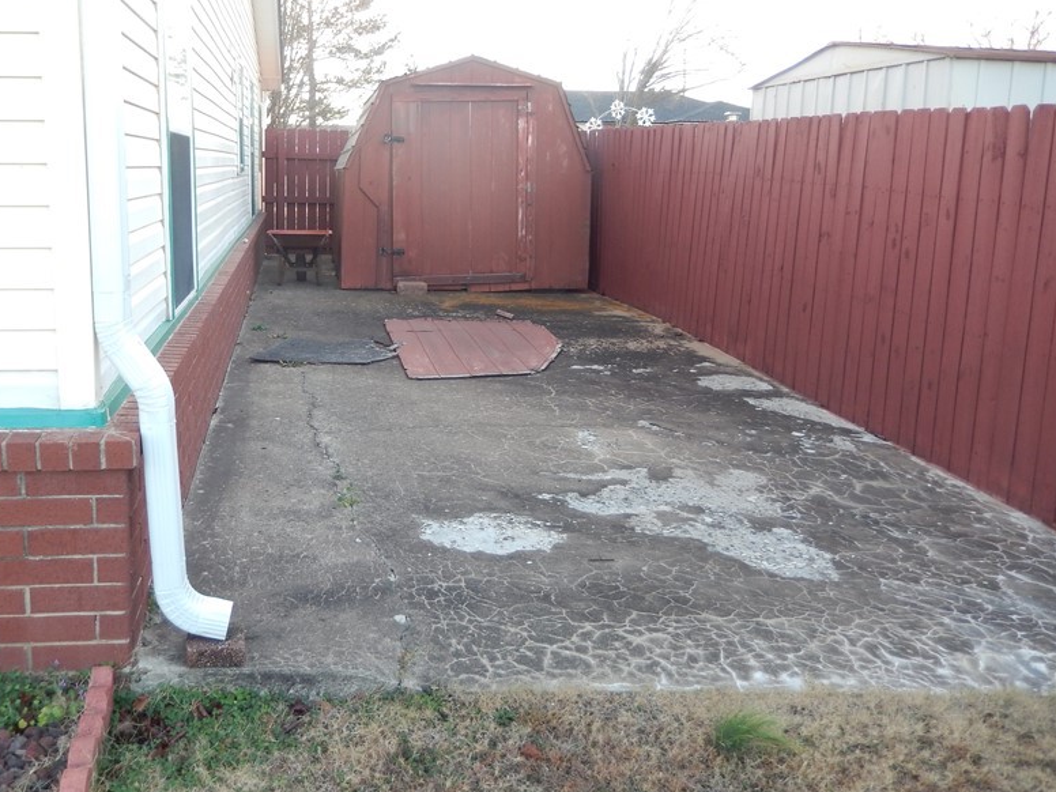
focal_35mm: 33
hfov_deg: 54.7
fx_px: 1007
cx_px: 393
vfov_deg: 42.9
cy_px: 357
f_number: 3.4
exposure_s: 1/40
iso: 125
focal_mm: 4.5
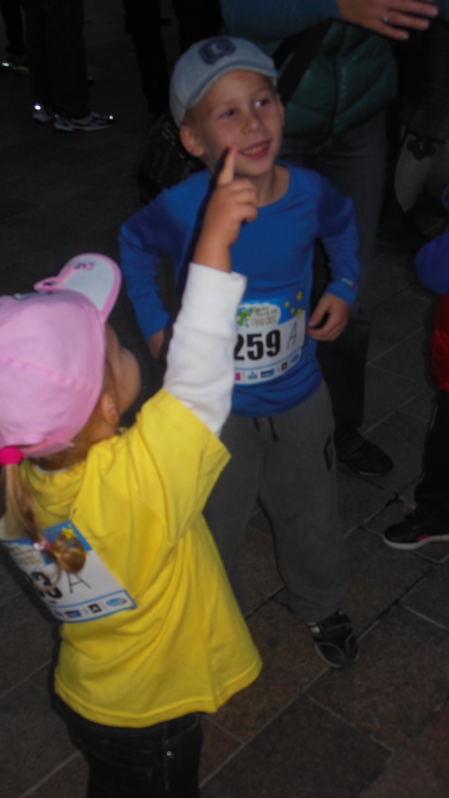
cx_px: 203
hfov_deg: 25.4
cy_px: 399
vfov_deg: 43.7
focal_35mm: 47
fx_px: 995
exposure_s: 1/30
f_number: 3.8
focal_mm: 7.7
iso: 200
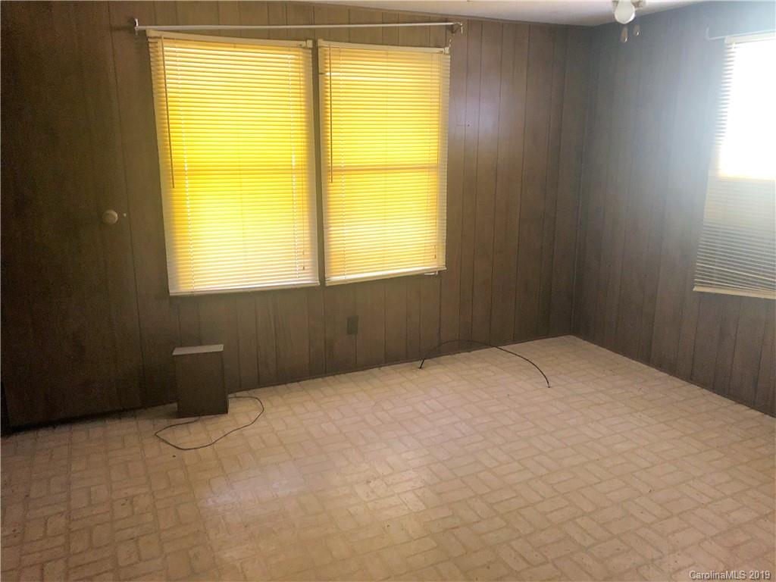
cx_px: 388
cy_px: 291
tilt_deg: -12.0
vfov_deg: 49.7
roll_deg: -0.6
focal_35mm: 28
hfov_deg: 63.4
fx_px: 628
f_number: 1.8
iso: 100
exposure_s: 1/15
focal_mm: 3.99
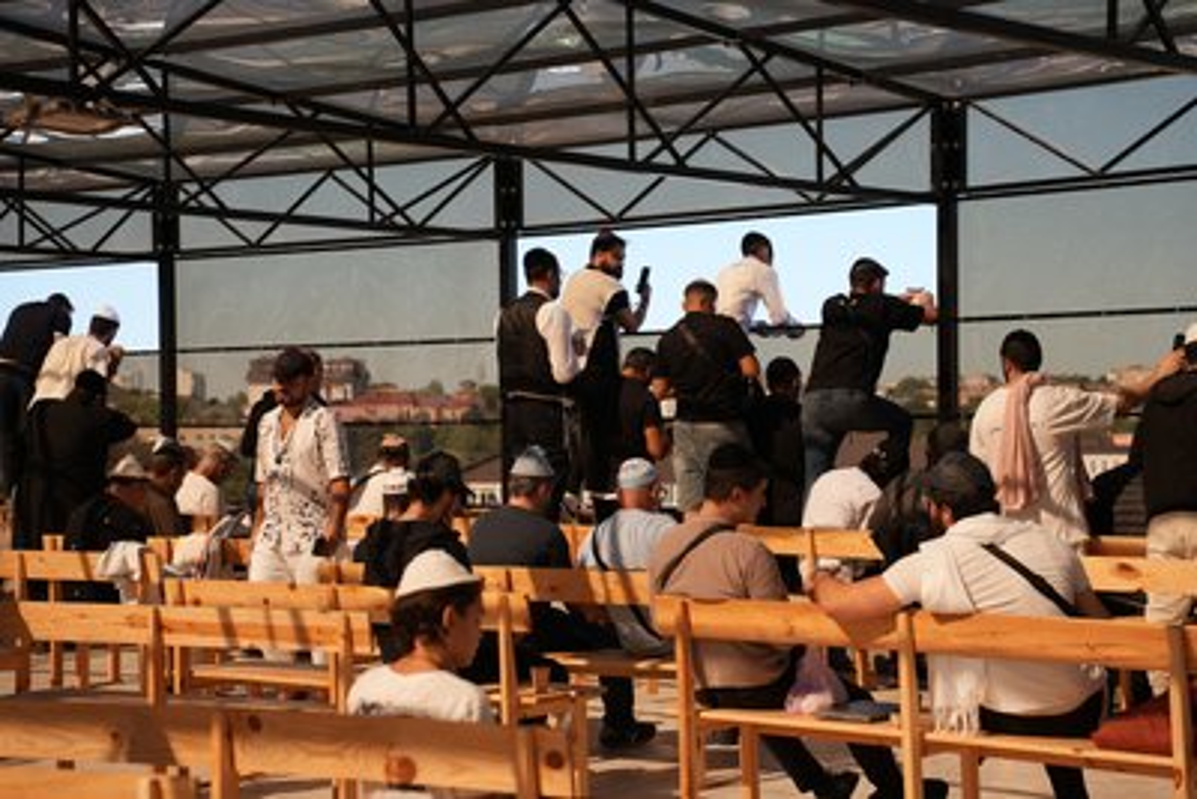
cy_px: 400
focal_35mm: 75
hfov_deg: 27.0
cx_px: 598
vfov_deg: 18.2
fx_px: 2495
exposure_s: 1/320
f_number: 4.5
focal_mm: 75
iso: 80
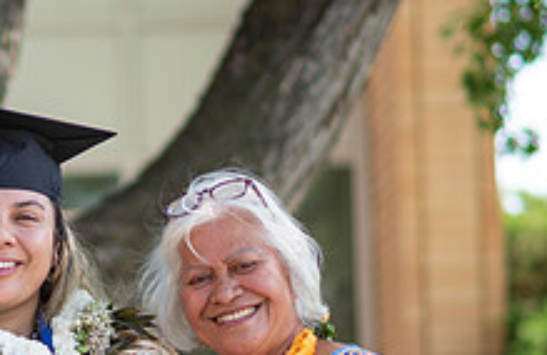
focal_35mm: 304
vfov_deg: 4.4
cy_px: 260
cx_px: -13
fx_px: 4580
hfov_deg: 6.8
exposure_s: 1/2000
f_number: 1.8
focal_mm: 85
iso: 160
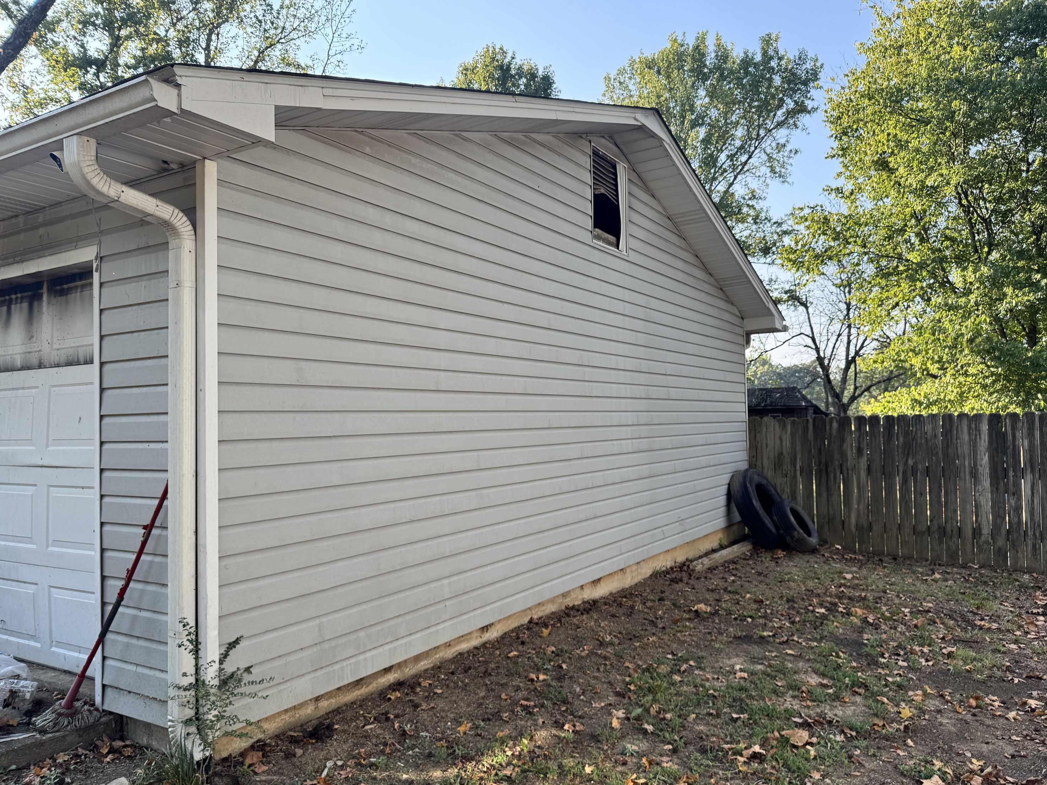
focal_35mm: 25
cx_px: 542
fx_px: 756
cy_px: 395
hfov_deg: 69.4
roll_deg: +1.0
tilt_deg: +0.8
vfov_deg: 54.9
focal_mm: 6.76
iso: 80
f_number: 1.78
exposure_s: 1/664
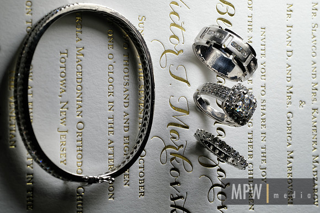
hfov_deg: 22.6
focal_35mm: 90
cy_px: 106
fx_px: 800
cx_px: 160
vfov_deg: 15.2
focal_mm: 60
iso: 200
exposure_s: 1/60
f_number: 11
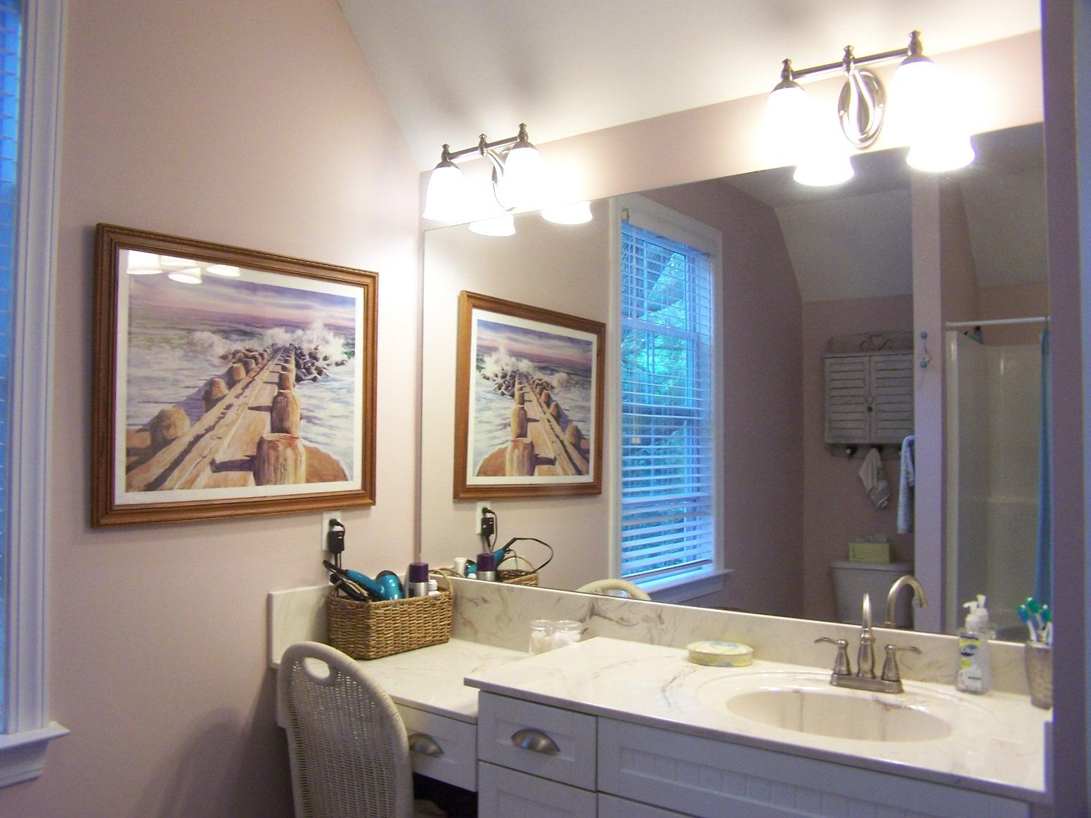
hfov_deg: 49.0
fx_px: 1198
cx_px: 546
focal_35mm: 38
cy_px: 409
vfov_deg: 37.7
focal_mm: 6.3
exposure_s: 1/20
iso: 140
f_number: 2.8
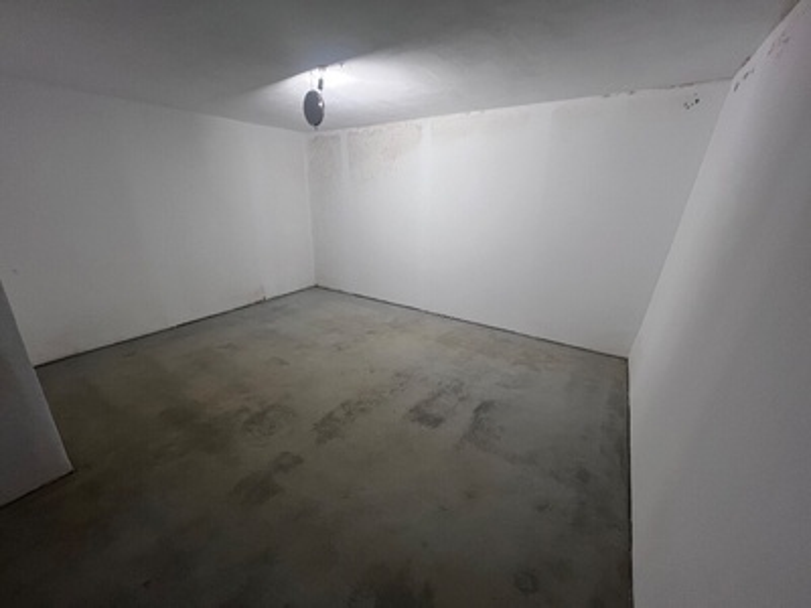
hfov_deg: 106.2
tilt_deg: -18.0
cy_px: 304
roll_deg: -0.4
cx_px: 406
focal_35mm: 13
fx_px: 305
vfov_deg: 89.9
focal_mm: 1.57
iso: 125
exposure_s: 1/50
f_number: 1.8
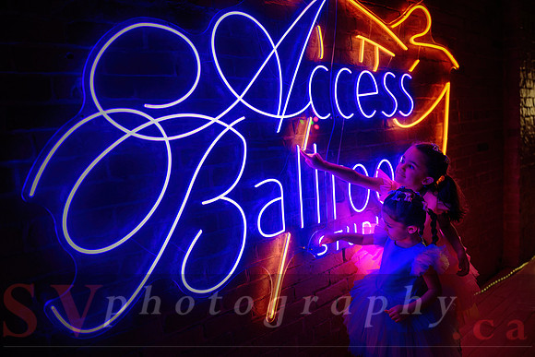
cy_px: 178
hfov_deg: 65.5
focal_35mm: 28
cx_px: 268
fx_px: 416
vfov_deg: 46.4
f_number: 2
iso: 500
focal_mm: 28
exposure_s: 1/320
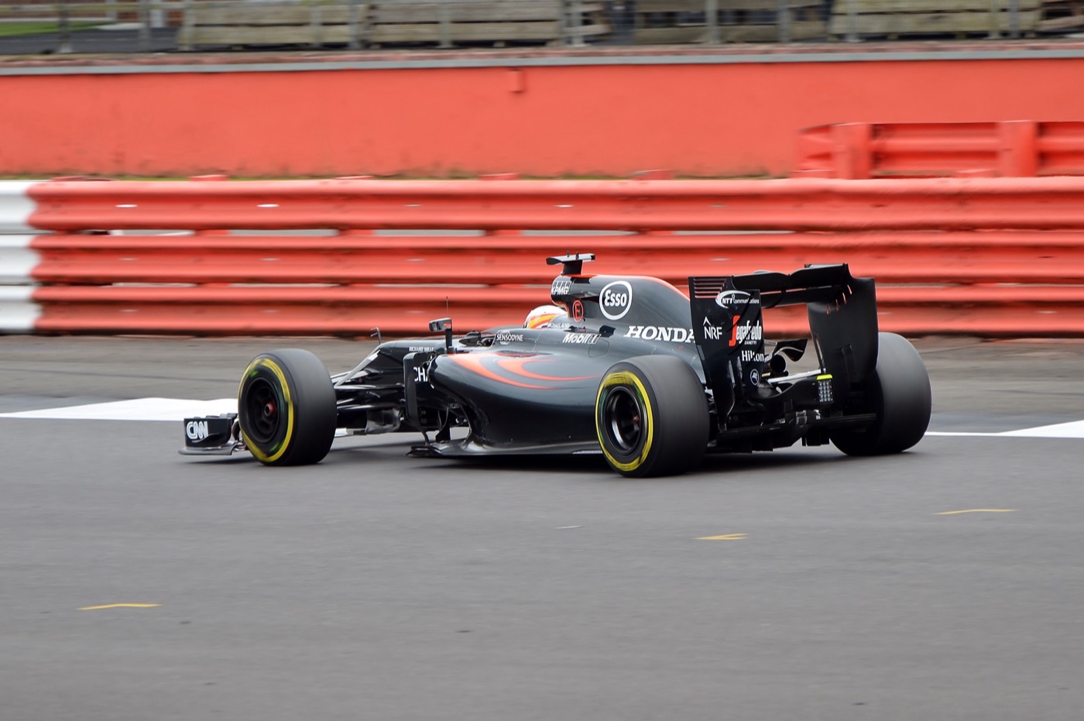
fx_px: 11282
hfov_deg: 5.5
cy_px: 360
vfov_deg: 3.7
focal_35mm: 375
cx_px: 542
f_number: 5.6
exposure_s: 1/800
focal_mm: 250
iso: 280
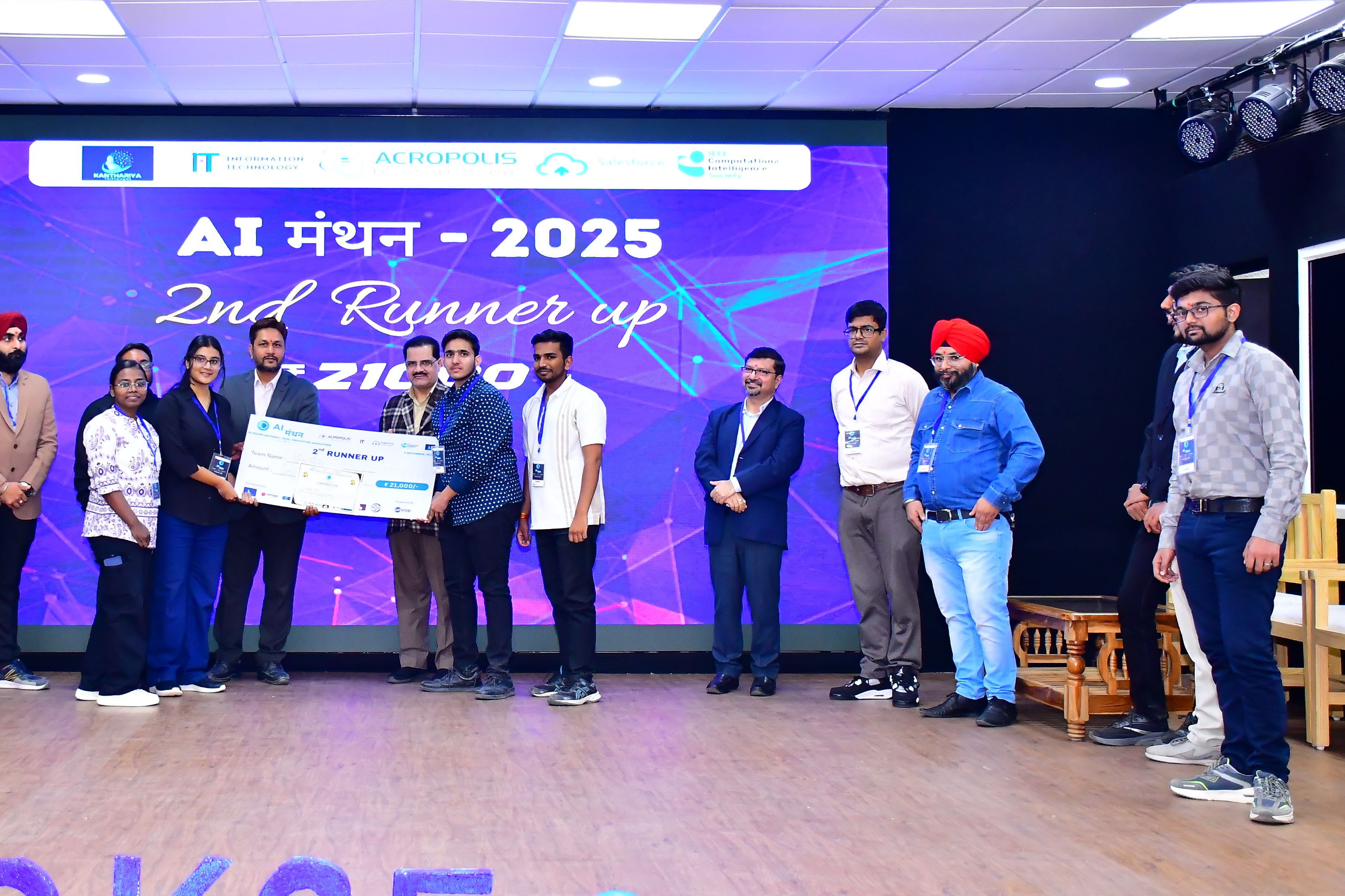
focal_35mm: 47
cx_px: 476
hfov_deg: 41.5
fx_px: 1756
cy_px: 395
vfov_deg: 28.6
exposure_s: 1/160
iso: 1600
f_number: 4
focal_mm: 24
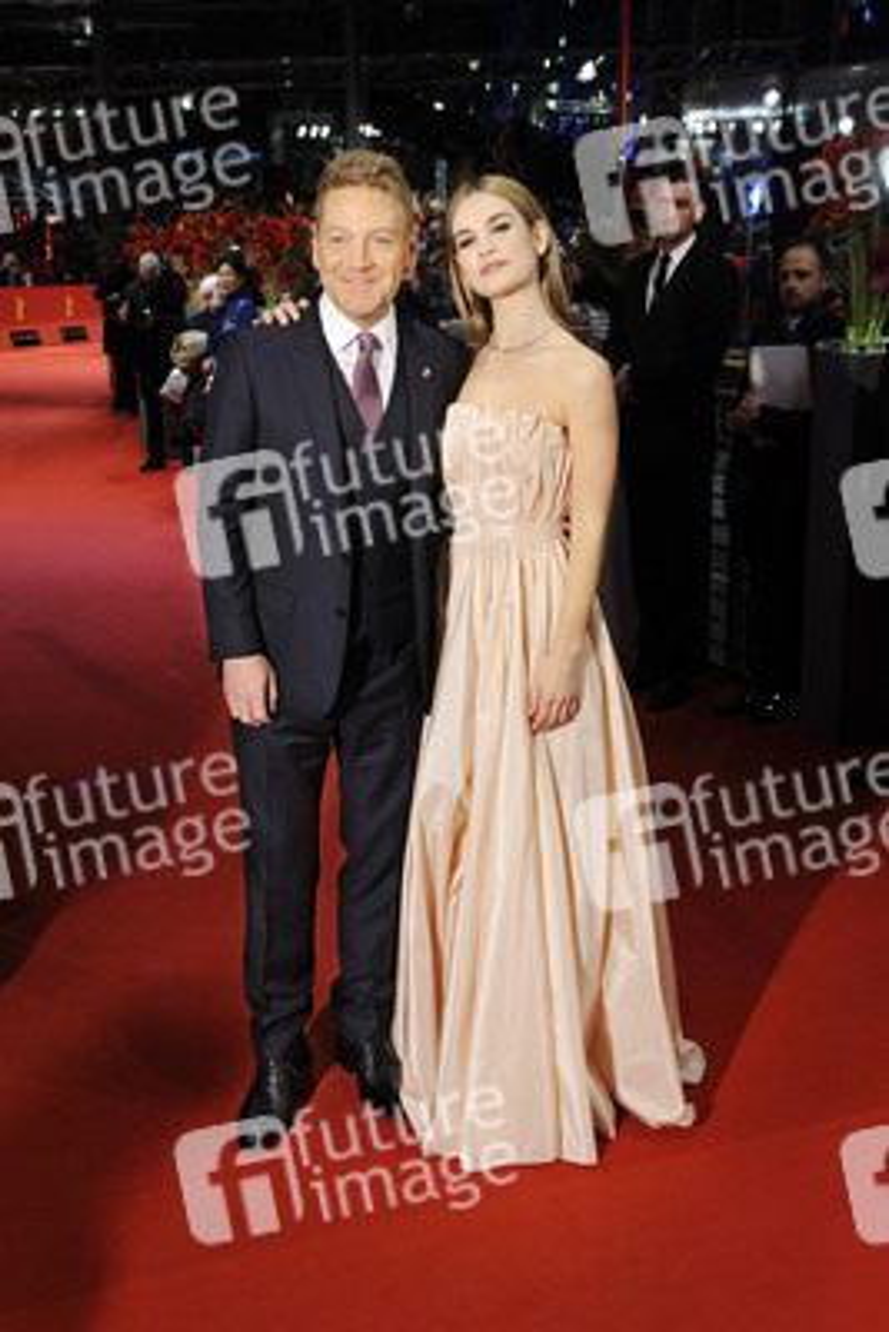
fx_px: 1480
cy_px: 666
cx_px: 444
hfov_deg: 33.4
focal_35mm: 40
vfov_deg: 48.4
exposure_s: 1/80
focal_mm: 40
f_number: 4.5
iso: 500
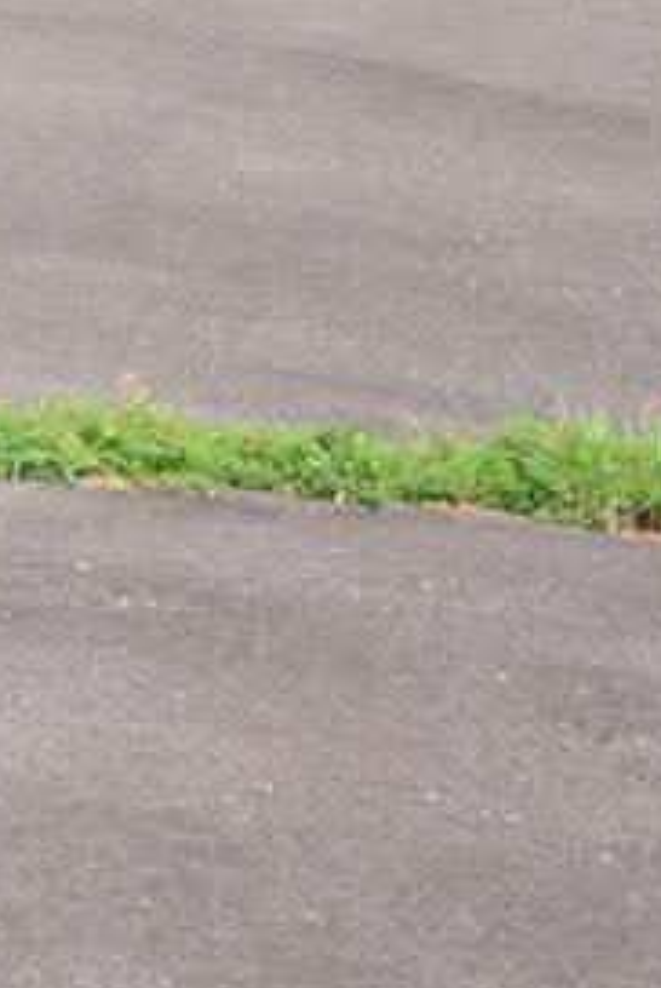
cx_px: -919
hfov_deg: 7.4
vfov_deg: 11.1
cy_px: -805
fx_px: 4752
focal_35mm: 173
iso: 800
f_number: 20
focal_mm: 23
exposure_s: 1/200
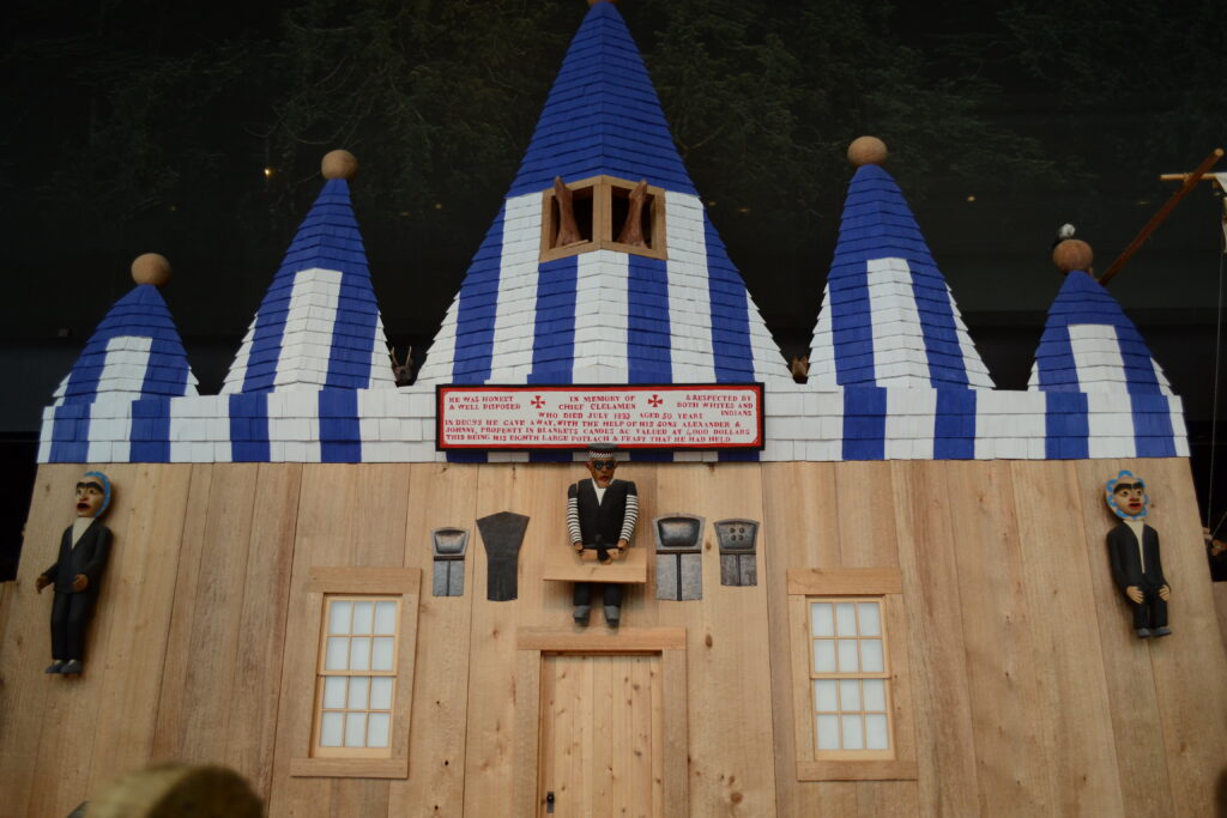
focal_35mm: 30
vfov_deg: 43.6
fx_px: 1023
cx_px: 614
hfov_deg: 61.9
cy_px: 409
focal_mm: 20
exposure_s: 1/80
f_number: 4.5
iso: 400
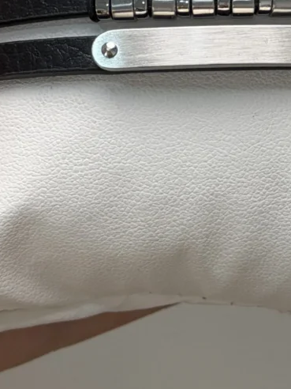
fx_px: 1166
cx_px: 211
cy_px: 37
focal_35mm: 104
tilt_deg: -61.1
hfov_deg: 14.2
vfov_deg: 18.6
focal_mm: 6.76
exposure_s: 1/493
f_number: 1.78
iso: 80
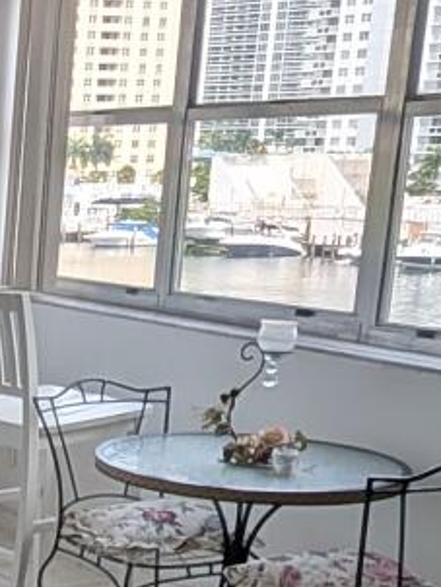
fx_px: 1459
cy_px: 542
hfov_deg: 14.3
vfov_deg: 22.1
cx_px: -453
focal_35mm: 86
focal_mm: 1.54
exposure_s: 1/528
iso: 30
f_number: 2.2
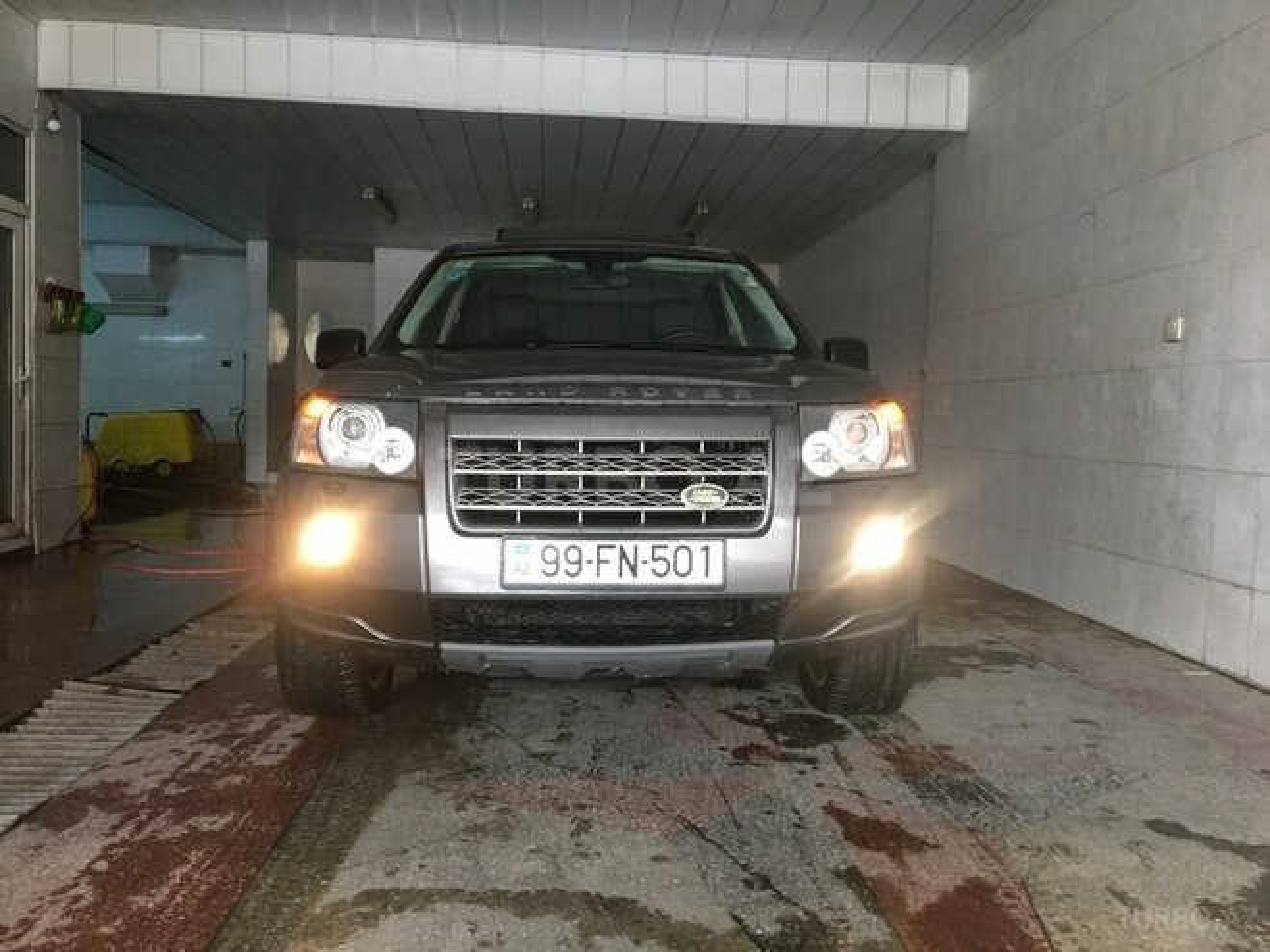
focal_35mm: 29
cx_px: 635
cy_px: 476
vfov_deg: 48.2
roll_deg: -1.5
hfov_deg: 61.7
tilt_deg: -3.1
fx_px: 1064
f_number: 2.2
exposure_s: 1/33
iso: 160
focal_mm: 4.15
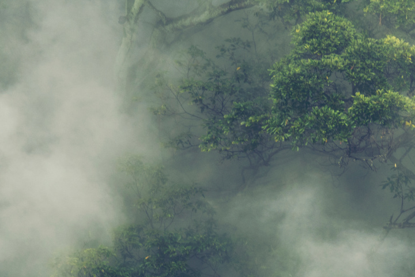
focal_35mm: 239
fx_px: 2755
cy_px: 40
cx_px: 316
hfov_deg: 8.6
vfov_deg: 5.7
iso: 400
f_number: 4
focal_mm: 86
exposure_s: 1/80
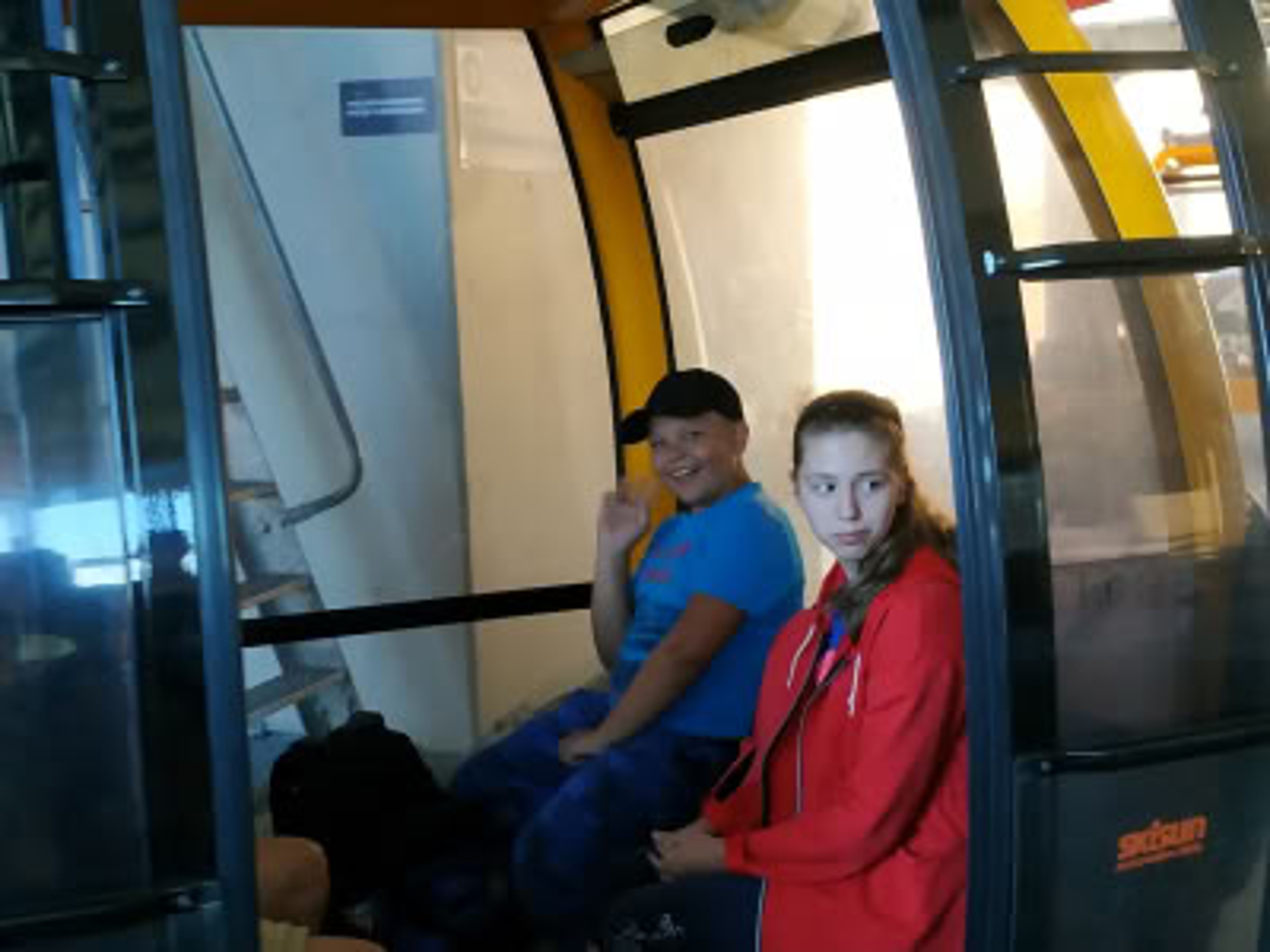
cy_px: 476
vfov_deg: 56.8
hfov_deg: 71.6
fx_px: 881
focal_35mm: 24
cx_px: 635
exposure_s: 1/33
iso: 320
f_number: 1.9
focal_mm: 3.94
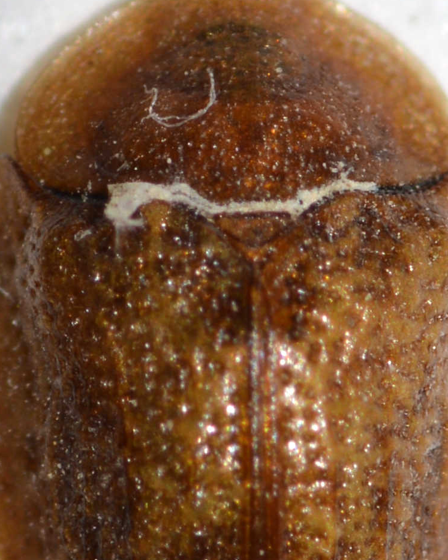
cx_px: 244
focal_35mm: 295
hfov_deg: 5.2
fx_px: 4887
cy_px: 382
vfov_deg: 6.6
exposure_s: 1/200
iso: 100
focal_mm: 100
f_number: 20
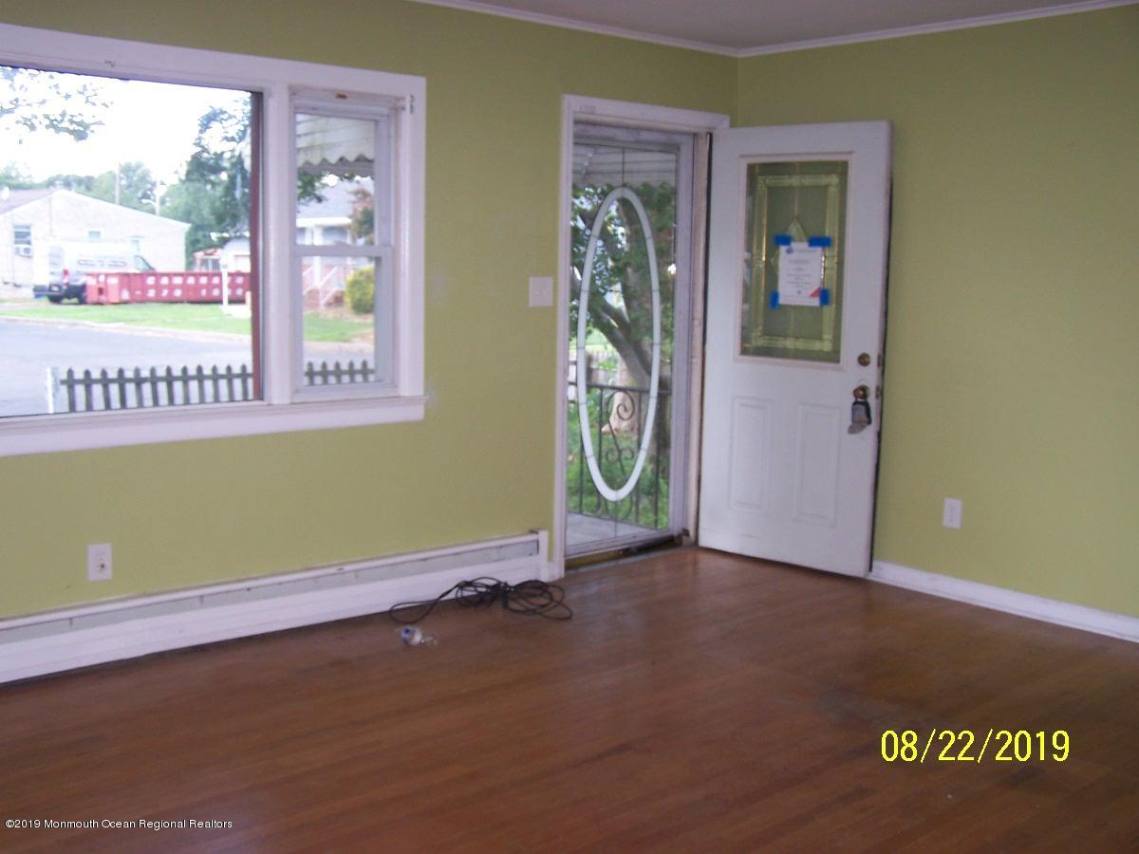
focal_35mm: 38
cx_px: 570
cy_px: 427
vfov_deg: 37.7
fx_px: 1250
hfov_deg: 49.0
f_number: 2.8
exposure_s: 1/60
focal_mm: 6.3
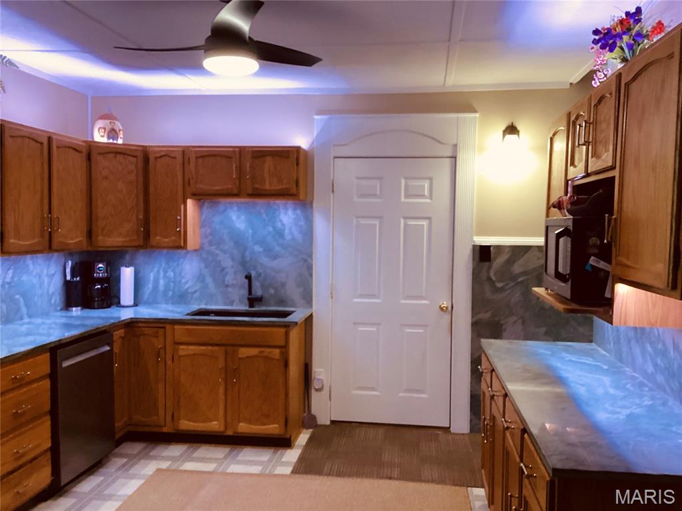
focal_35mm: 31
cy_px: 256
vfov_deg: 45.4
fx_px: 611
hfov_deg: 58.4
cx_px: 341
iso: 320
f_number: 2.4
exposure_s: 1/50
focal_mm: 3.3
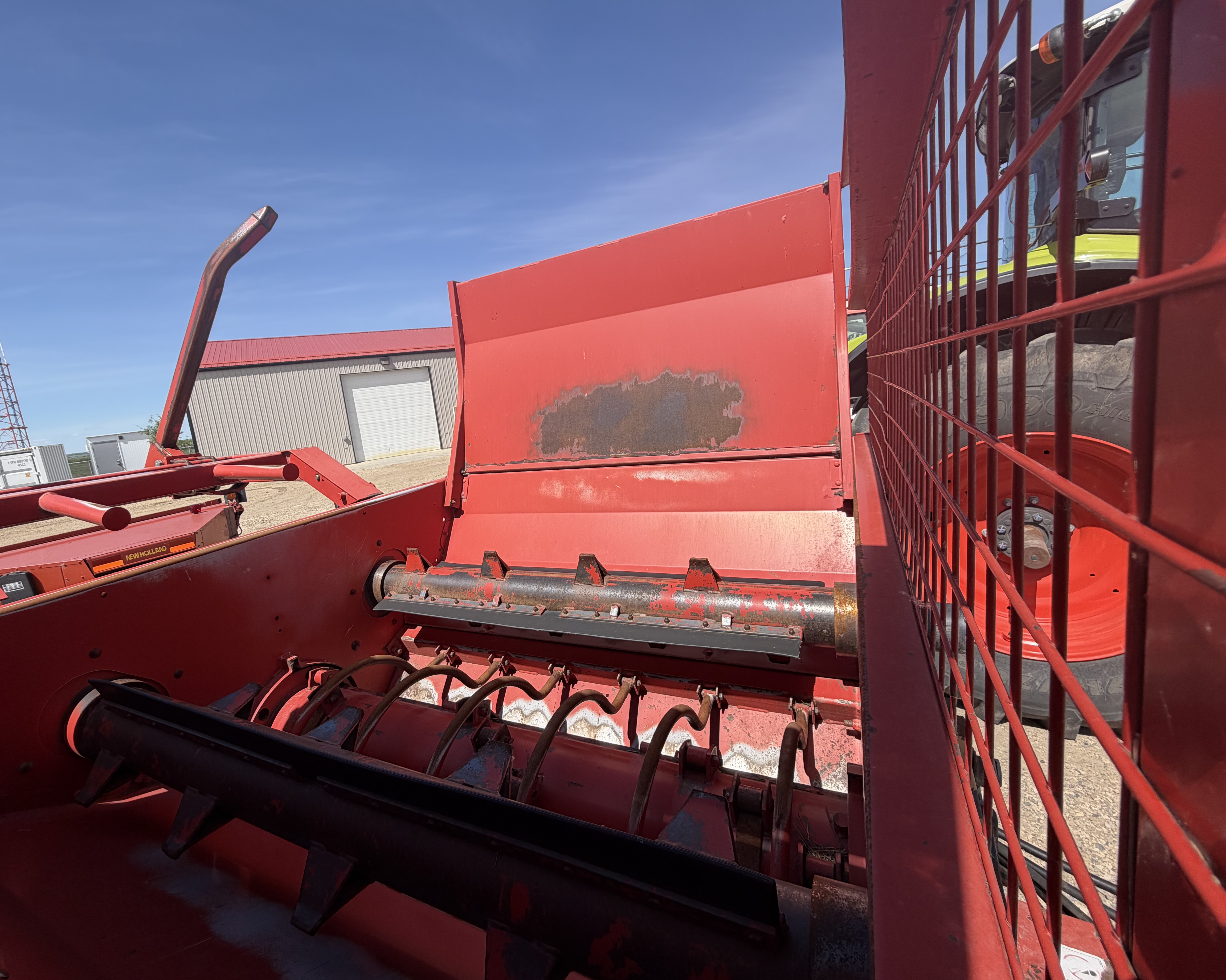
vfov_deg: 84.0
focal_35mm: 15
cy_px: 477
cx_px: 566
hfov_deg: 96.6
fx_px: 544
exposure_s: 1/770
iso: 25
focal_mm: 2.22
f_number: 2.2
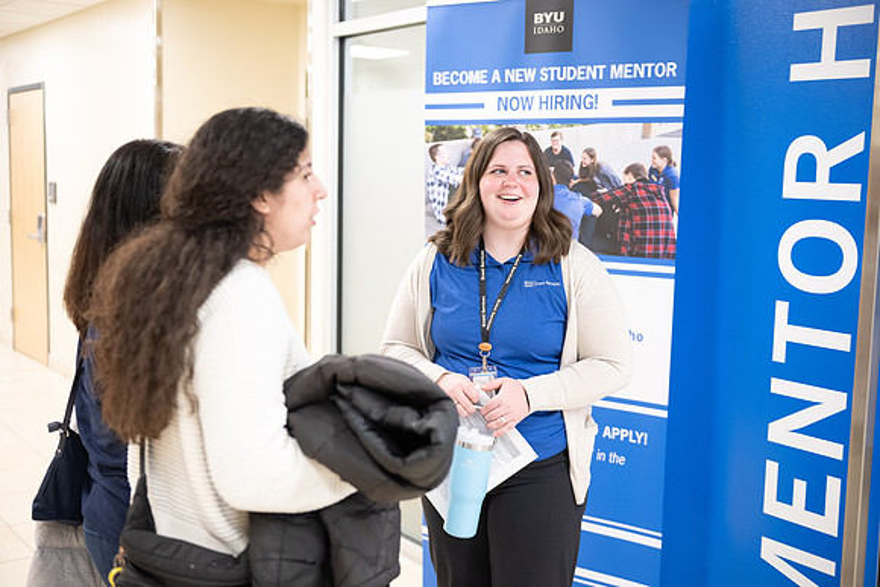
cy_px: 294
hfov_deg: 44.5
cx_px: 440
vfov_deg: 30.5
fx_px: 1076
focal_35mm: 44
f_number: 2.8
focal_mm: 44
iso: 1600
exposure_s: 1/160
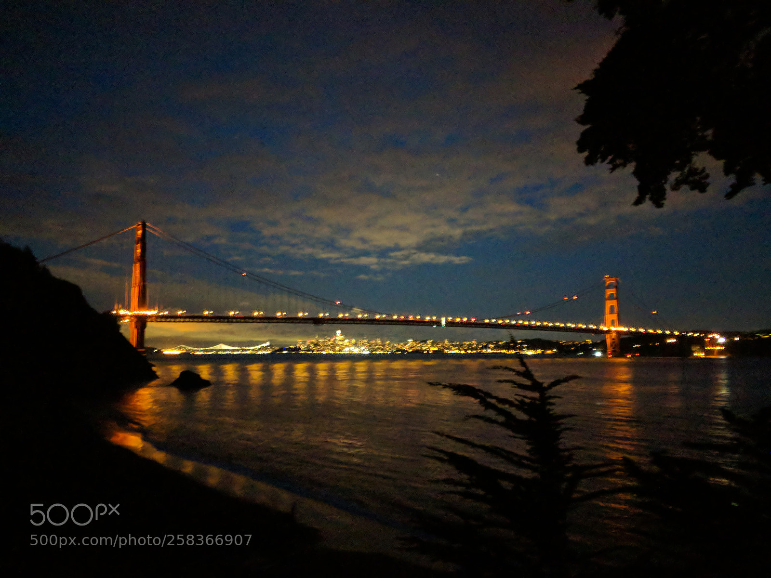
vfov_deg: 51.4
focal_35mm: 27
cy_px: 289
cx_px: 386
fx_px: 601
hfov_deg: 65.3
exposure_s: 1/15
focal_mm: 4.44
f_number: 1.8
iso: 4766
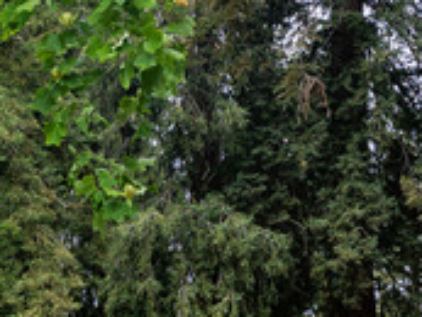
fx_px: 1464
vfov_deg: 12.3
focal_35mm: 120
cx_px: 232
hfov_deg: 16.4
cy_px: 208
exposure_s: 1/60
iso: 80
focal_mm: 24
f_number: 4
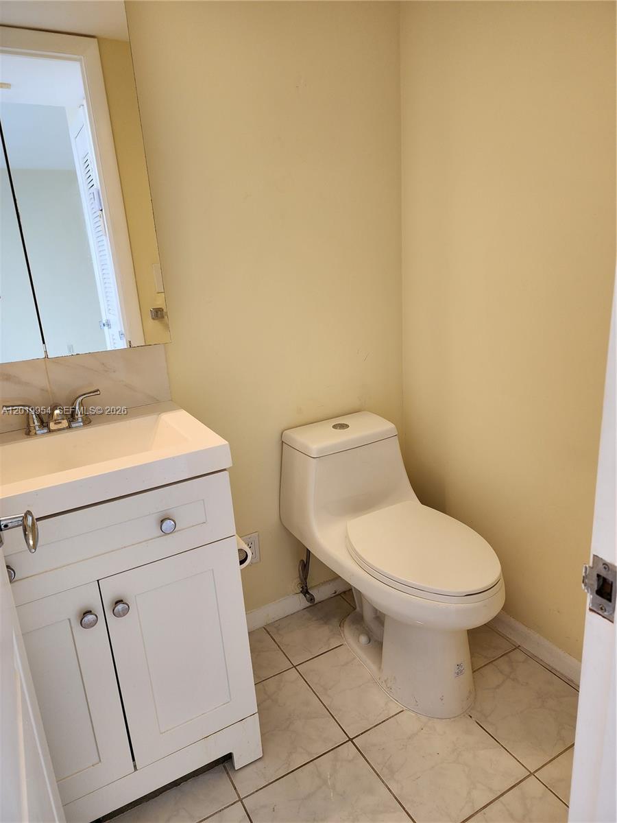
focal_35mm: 23
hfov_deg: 58.9
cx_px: 308
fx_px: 547
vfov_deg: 73.9
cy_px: 412
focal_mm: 6.4
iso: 80
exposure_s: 1/120
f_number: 1.8
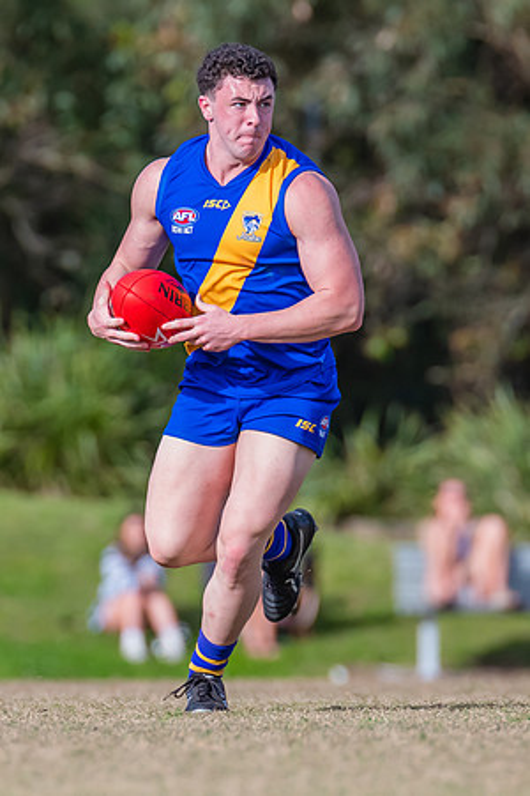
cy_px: 375
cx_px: 39
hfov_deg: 1.5
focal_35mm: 901
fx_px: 19888
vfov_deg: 2.3
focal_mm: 420
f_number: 5.6
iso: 800
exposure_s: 1/2000
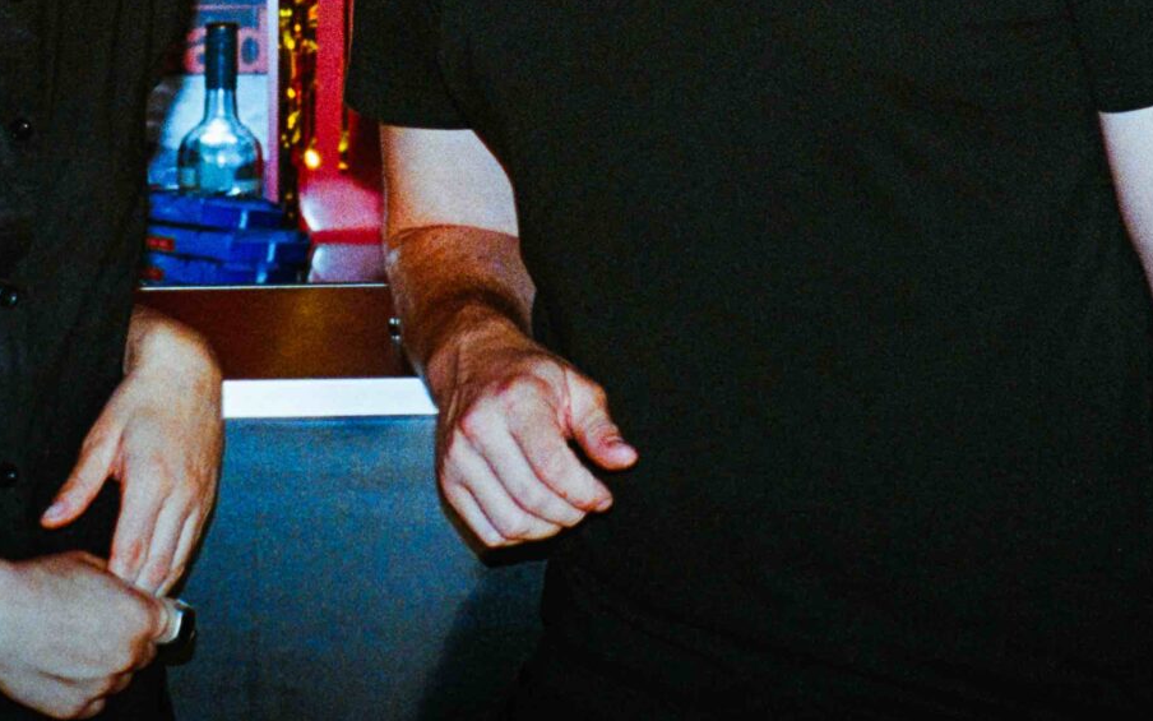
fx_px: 6347
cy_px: -332
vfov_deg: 6.4
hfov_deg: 10.4
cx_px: 629
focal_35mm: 202
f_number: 8
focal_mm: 70
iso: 100
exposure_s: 1/125
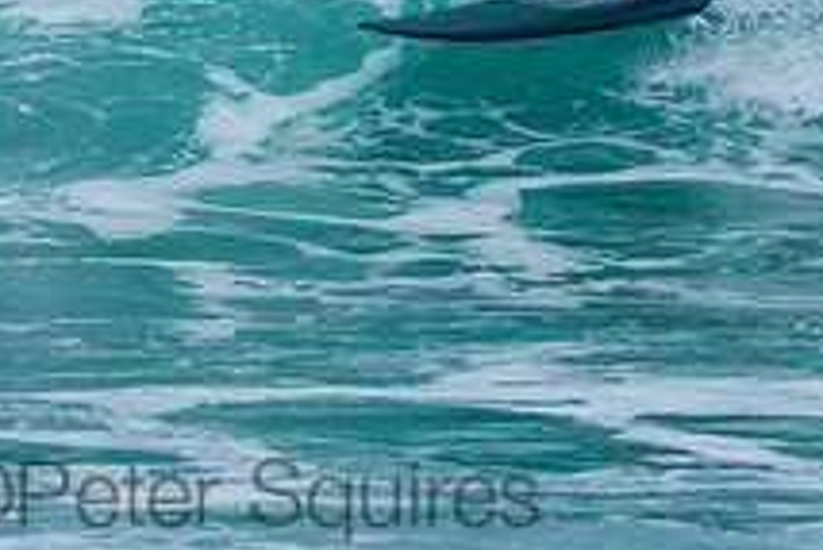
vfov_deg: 0.9
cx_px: 374
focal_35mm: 1491
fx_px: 34108
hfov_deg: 1.4
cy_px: -331
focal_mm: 400
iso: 500
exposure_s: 1/2000
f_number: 7.1
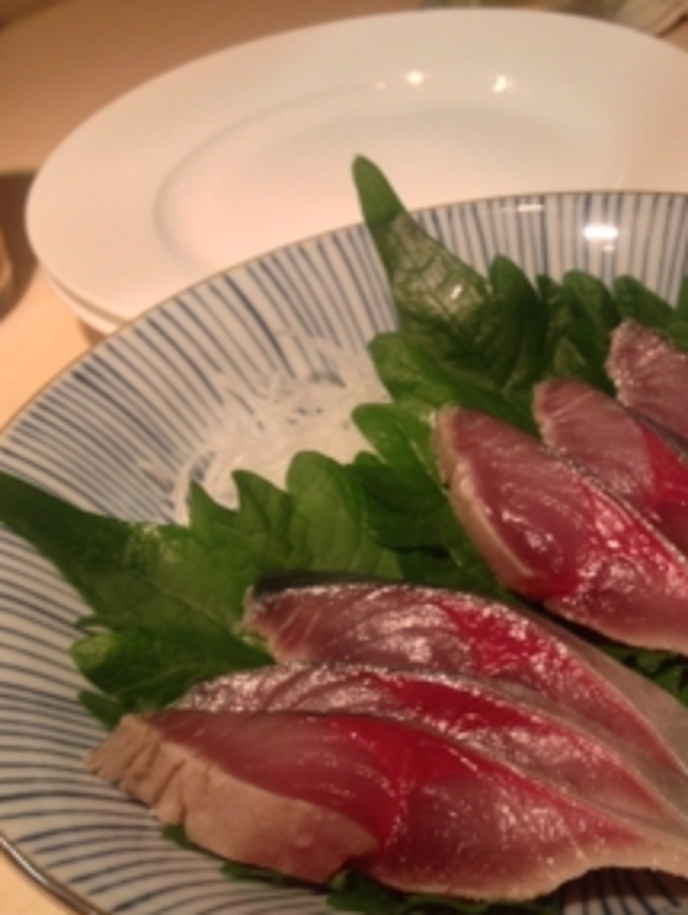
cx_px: 518
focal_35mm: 55
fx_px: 1455
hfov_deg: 26.3
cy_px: 458
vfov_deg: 34.9
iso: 80
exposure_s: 1/20
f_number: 2.4
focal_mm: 4.28
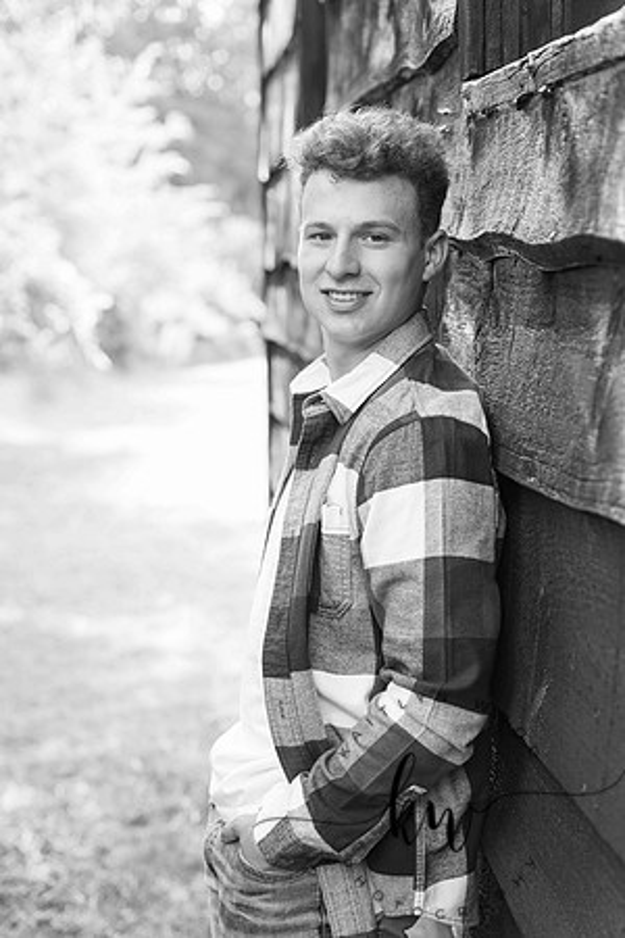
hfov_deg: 19.5
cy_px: 469
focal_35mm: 70
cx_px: 312
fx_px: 1823
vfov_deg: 28.8
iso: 400
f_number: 4
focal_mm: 70
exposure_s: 1/200
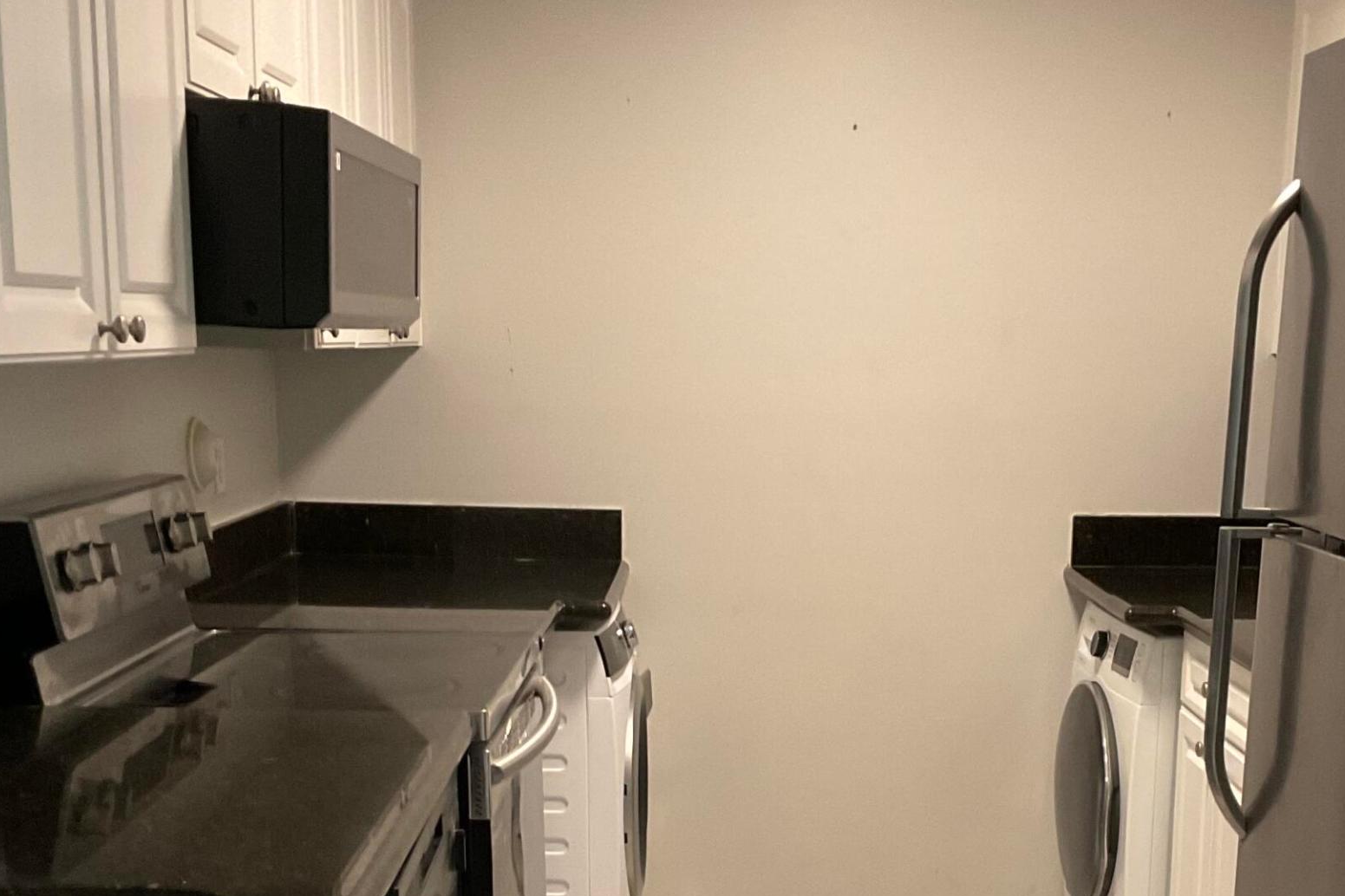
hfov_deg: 35.5
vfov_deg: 23.6
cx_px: 800
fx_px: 2092
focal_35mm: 56
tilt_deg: -10.5
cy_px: 783
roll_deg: -0.3
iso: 160
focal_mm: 3
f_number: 1.8
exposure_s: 1/60
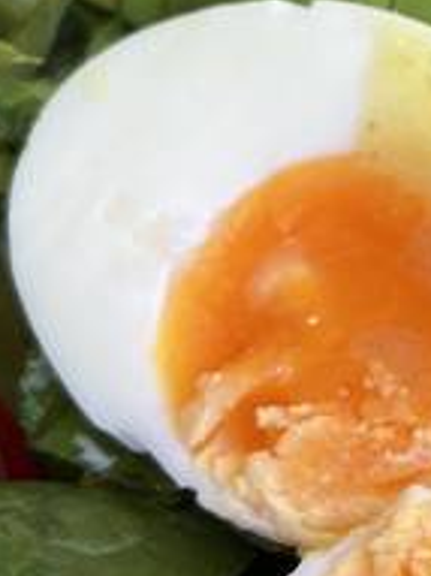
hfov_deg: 13.4
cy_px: 195
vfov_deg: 19.6
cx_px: 744
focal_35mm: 100
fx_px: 1662
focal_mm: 5.7
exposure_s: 1/195
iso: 40
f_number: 1.5
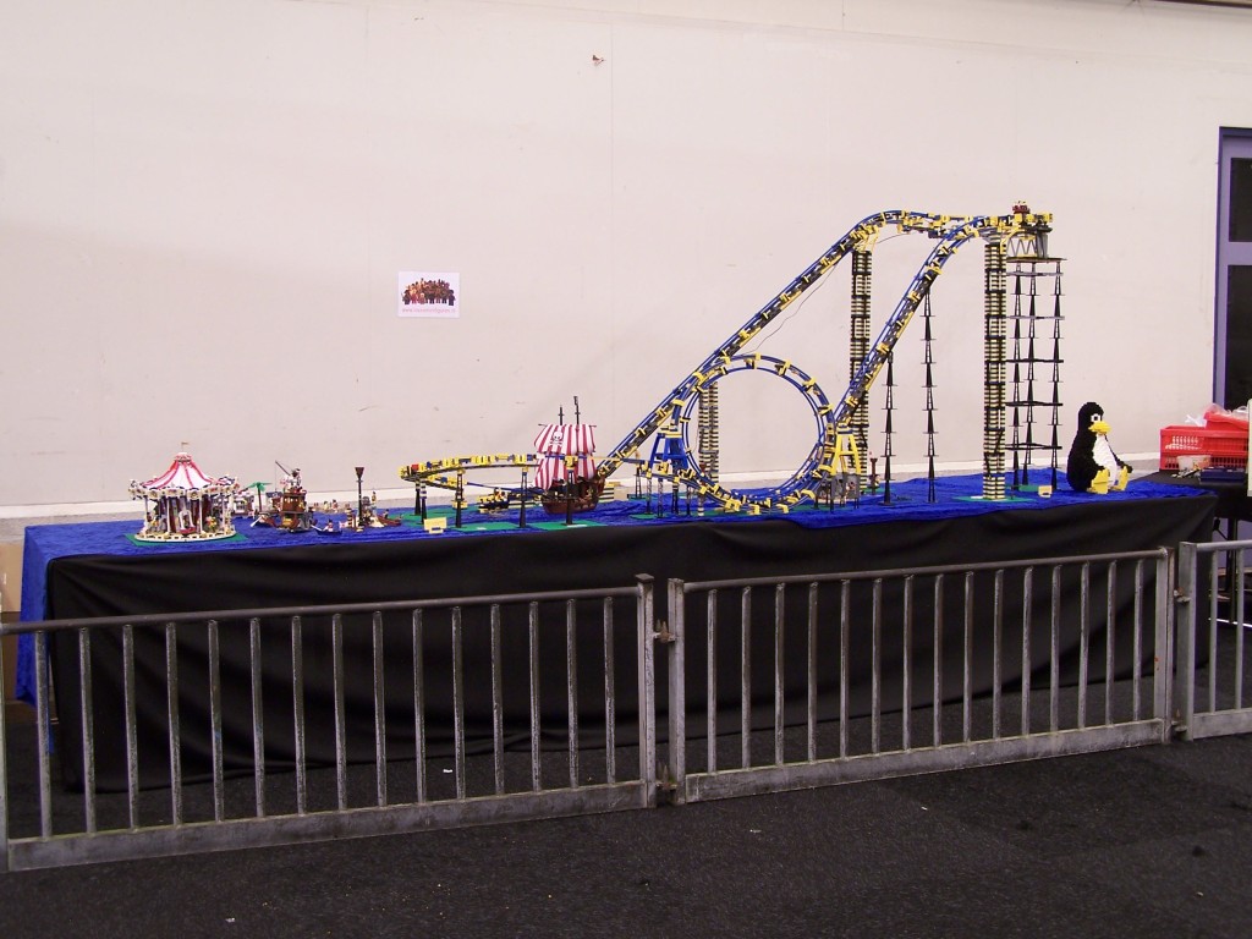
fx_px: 1555
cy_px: 470
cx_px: 626
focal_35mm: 43
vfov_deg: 33.6
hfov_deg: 43.9
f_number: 2.9
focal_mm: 7.1
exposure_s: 1/2
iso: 80
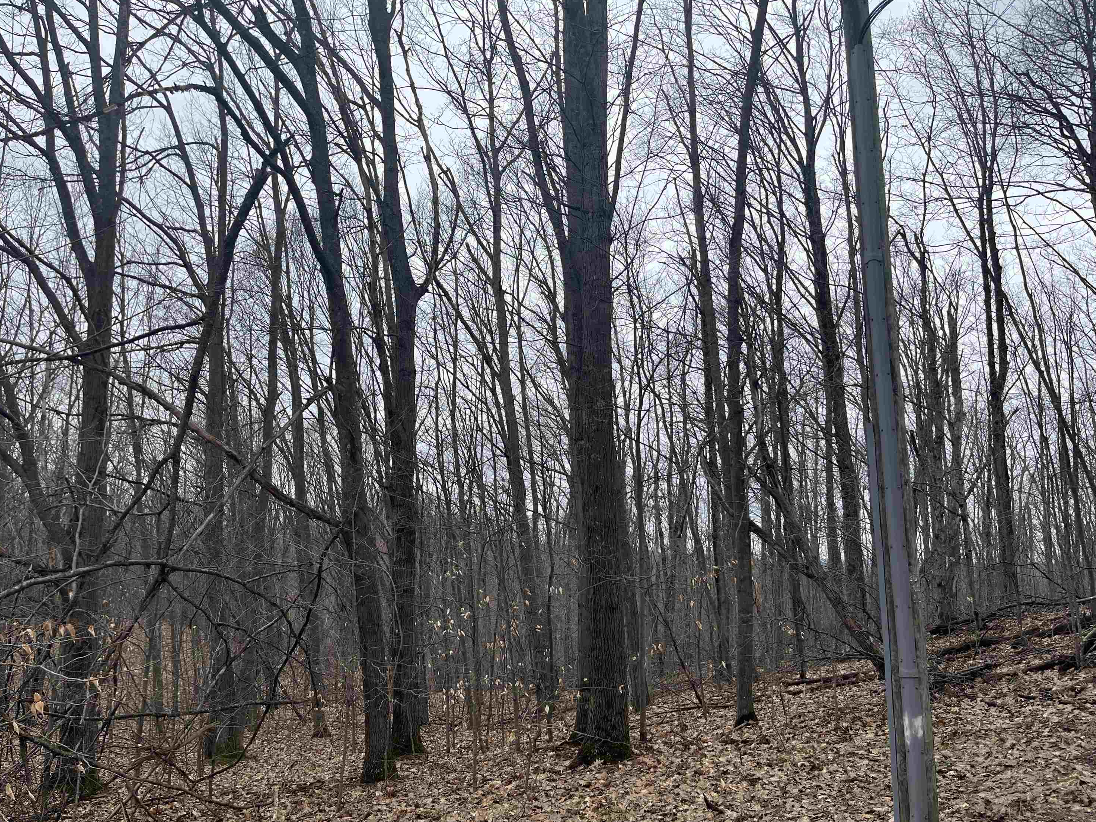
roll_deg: -2.0
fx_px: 855
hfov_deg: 65.3
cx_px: 529
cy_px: 423
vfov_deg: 51.4
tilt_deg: +7.8
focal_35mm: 27
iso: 50
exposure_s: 1/1086
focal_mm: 5.1
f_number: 1.6
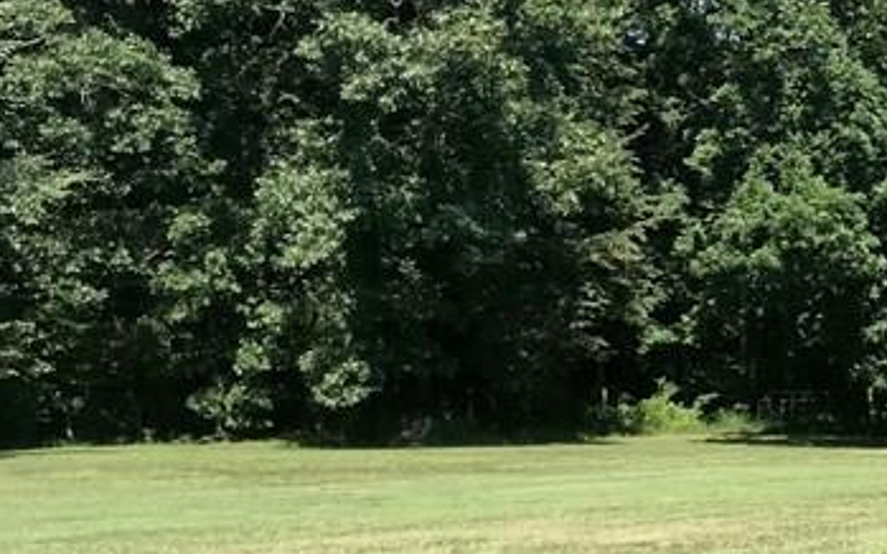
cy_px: 440
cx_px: 1235
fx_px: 2103
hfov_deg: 21.0
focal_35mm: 87
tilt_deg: -3.1
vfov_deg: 14.9
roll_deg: +2.0
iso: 20
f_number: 1.8
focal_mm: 3.99
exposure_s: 1/1030
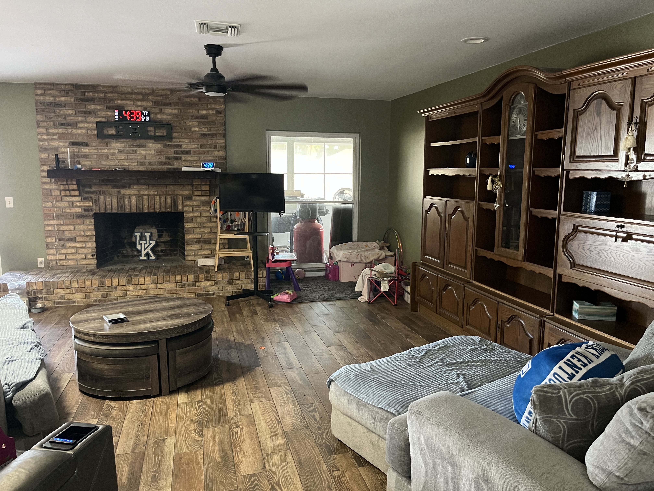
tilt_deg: -8.8
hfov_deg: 67.3
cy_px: 246
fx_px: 491
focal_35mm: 26
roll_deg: -0.4
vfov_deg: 53.1
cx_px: 327
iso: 500
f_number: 1.6
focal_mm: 5.1
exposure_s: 1/30
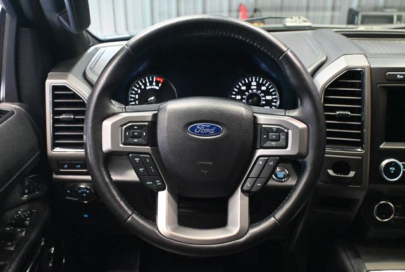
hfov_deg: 52.1
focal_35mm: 37
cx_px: 202
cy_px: 136
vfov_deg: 36.4
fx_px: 414
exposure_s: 1/60
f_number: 4.2
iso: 10000
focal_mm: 24.5
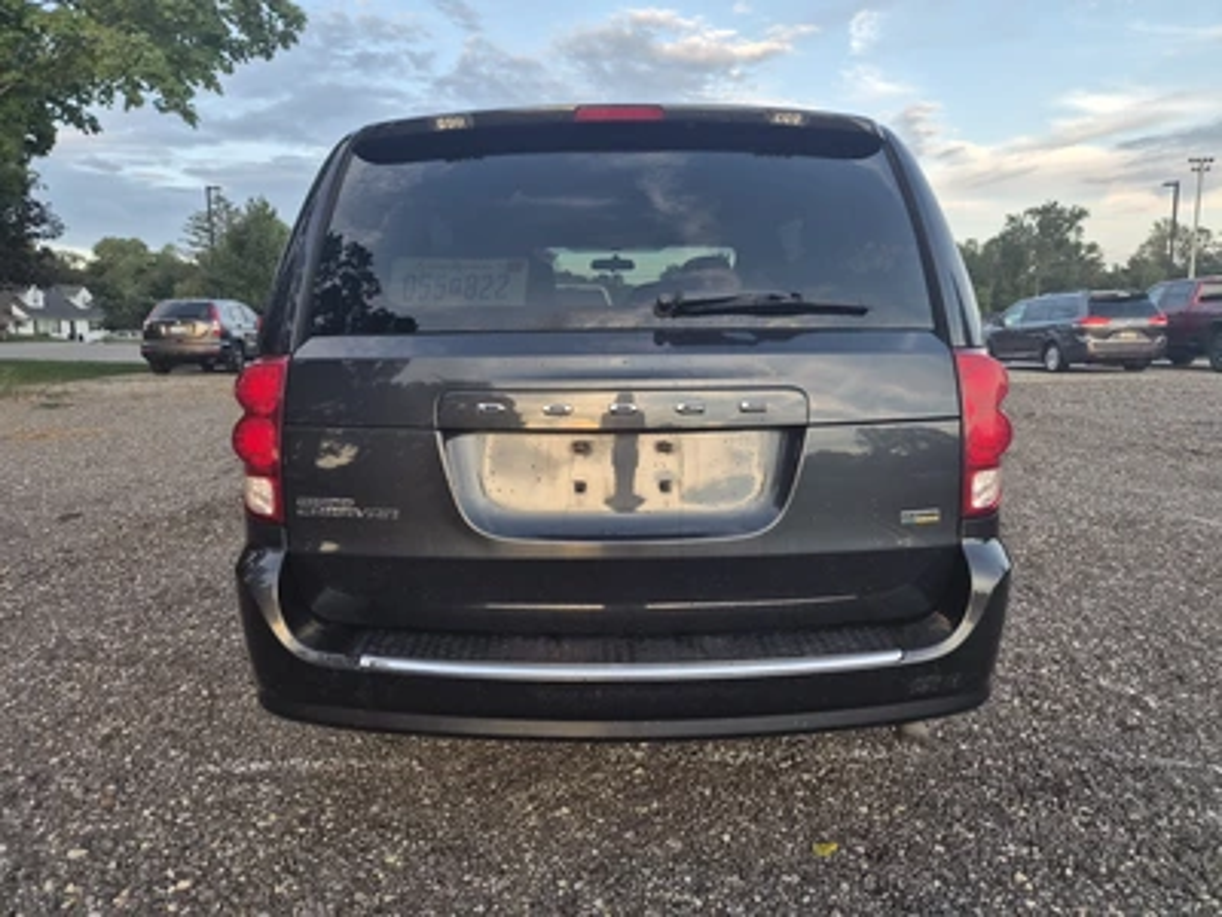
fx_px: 812
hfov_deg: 73.9
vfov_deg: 58.9
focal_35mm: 23
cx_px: 611
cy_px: 458
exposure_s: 1/180
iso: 50
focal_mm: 5.4
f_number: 1.8
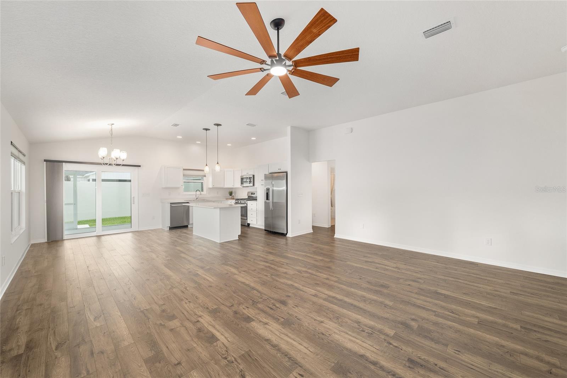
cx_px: 284
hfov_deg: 104.3
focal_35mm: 14
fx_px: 220
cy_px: 189
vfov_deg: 81.2
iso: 400
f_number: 8
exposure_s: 1/25
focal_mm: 14
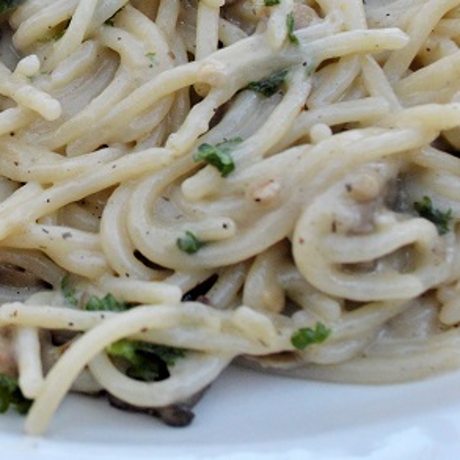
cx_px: -3
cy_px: 82
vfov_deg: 16.9
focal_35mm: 102
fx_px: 1534
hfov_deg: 16.7
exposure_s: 1/500
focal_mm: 26
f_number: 4.2
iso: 1000
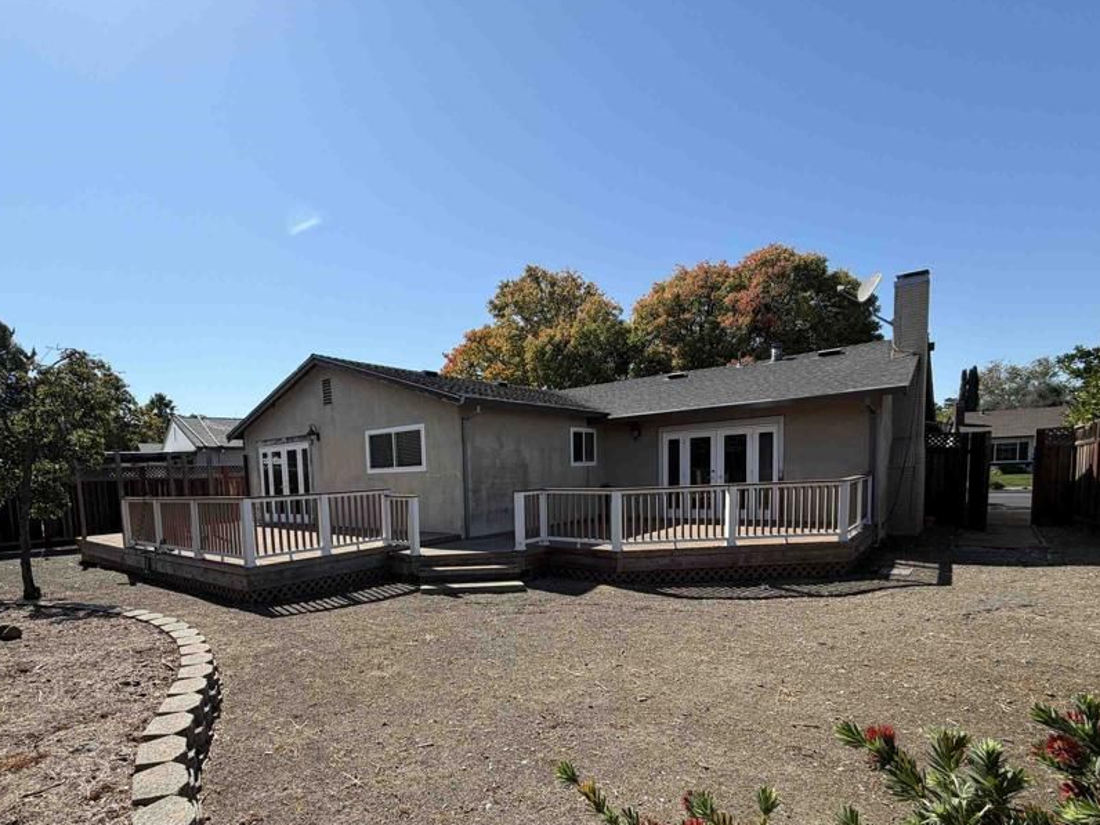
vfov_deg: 70.2
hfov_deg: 86.9
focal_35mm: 18
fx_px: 572
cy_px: 525
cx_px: 451
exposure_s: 1/809
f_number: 2.2
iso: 20
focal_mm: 2.22
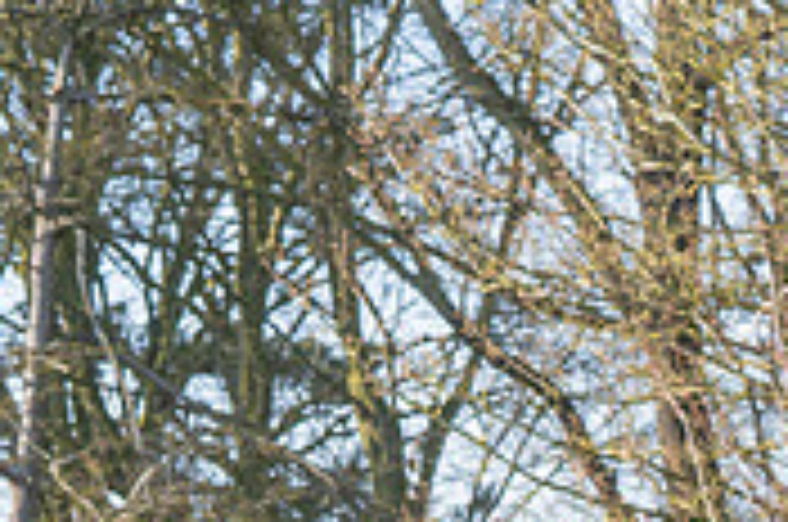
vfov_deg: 3.4
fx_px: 8696
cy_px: 875
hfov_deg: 5.1
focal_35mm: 398
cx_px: 1293
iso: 400
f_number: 4.5
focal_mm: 58
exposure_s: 1/1250
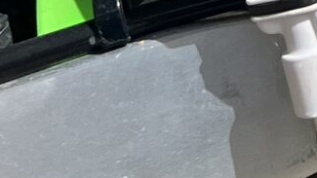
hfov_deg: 8.7
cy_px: -624
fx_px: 1875
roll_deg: +3.2
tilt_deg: -5.8
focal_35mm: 223
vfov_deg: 4.8
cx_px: 782
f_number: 1.5
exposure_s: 1/5076
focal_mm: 5.7
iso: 50
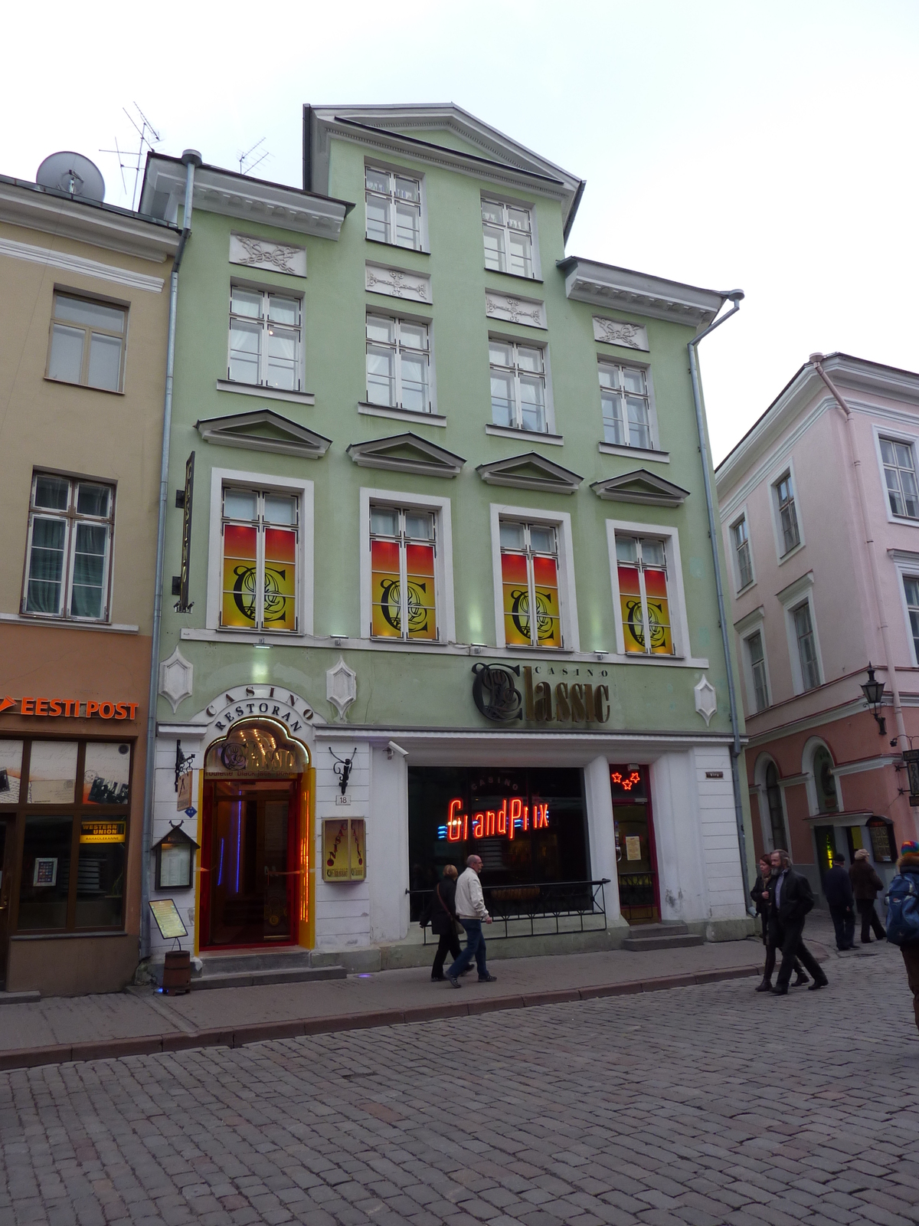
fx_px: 885
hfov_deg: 54.9
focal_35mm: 25
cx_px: 460
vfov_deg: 69.4
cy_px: 613
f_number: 3.3
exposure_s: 1/80
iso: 80
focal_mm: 4.1
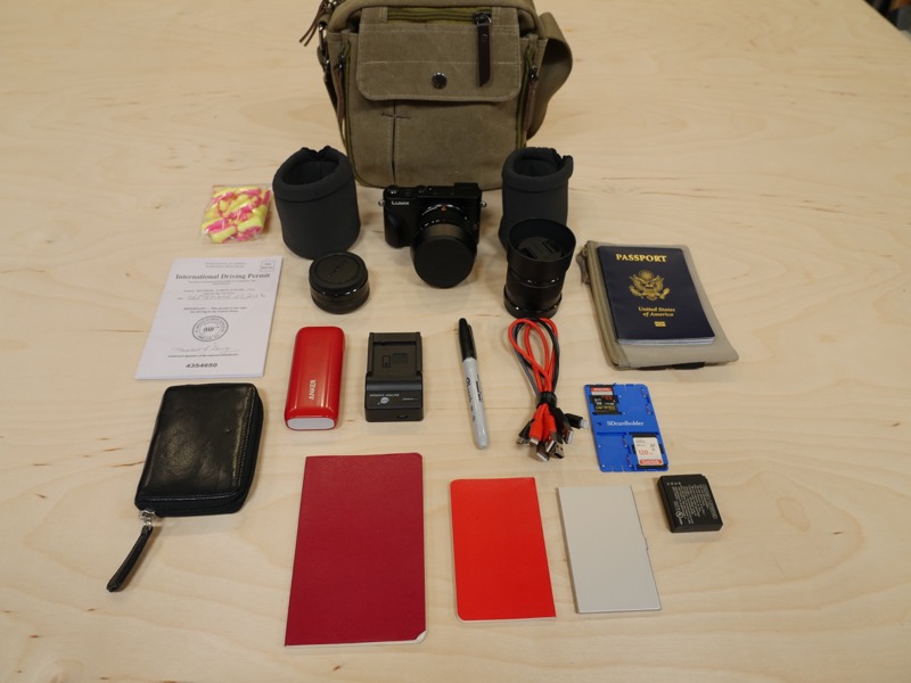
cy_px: 342
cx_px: 456
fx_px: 632
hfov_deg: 71.6
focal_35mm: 24
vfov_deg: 56.8
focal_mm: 12
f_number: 4.5
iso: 500
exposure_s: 1/60
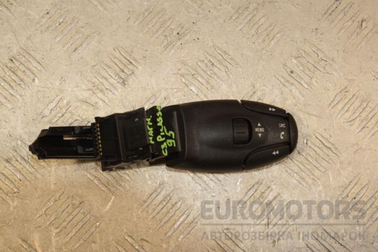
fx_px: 756
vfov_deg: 18.9
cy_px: 126
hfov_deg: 28.1
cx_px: 189
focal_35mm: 72
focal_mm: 48
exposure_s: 1/200
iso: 800
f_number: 9
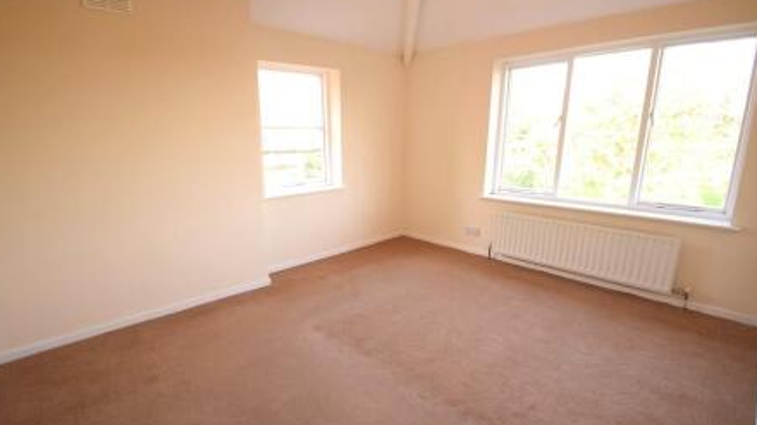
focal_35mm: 17
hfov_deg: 95.9
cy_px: 223
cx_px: 361
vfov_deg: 63.8
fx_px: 341
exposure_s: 1/60
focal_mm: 10
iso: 400
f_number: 4.5
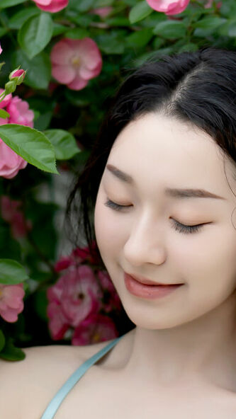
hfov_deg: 6.2
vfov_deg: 11.0
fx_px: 2169
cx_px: 162
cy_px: 106
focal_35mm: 195
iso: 125
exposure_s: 1/400
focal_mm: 70
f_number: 2.8
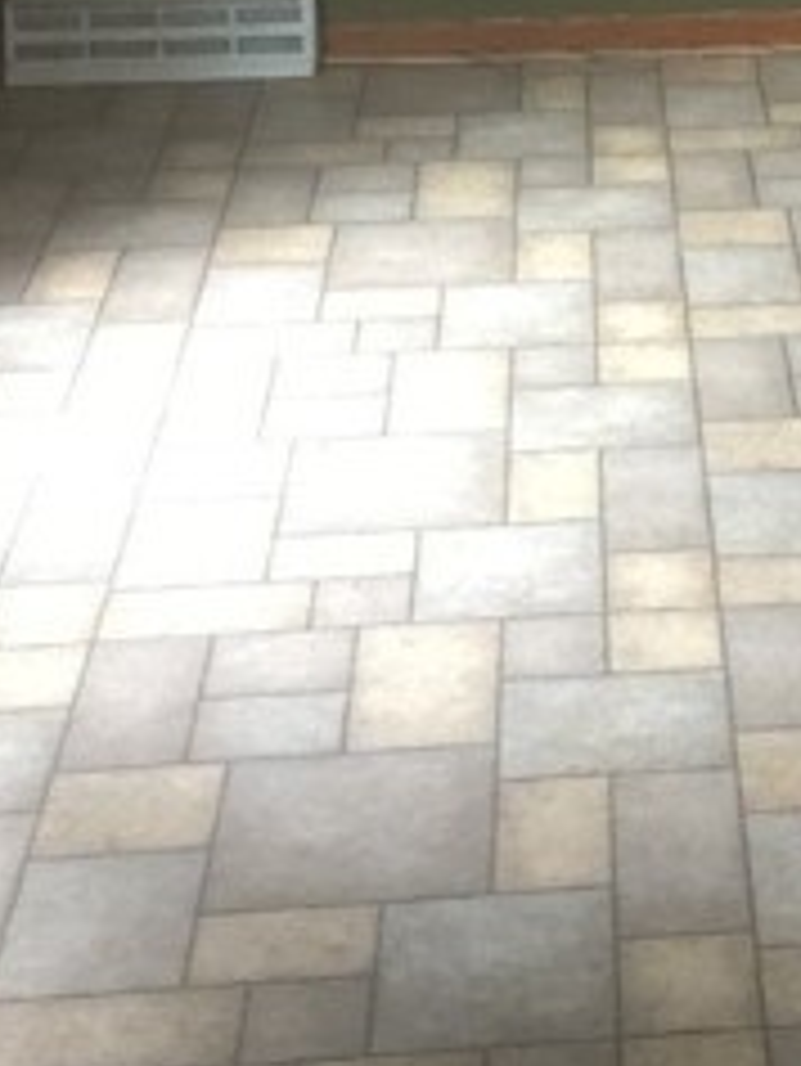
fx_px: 2898
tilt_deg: -13.4
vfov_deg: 19.8
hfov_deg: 15.2
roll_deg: +0.4
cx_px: 954
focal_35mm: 94
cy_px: -139
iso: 125
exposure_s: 1/10
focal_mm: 4.15
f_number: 2.2
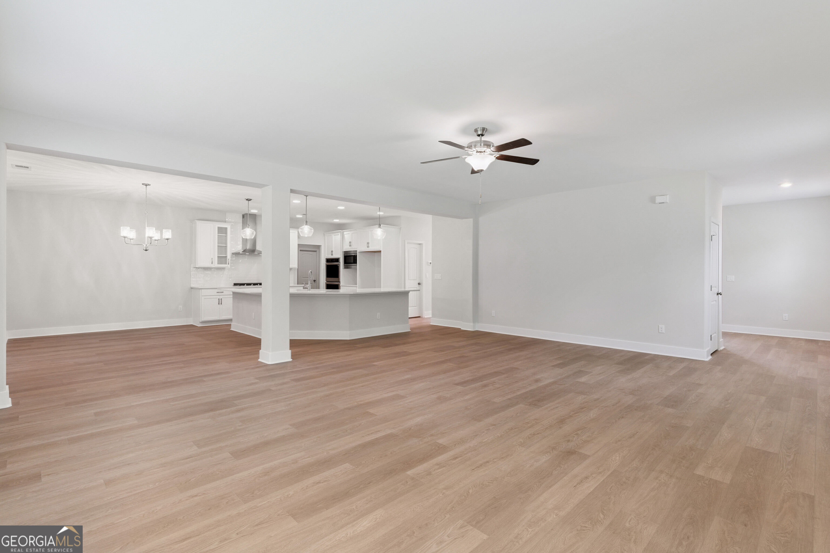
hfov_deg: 93.3
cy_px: 276
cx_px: 415
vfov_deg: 70.5
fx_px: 392
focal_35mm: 17
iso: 250
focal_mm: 17
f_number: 8
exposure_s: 1/13
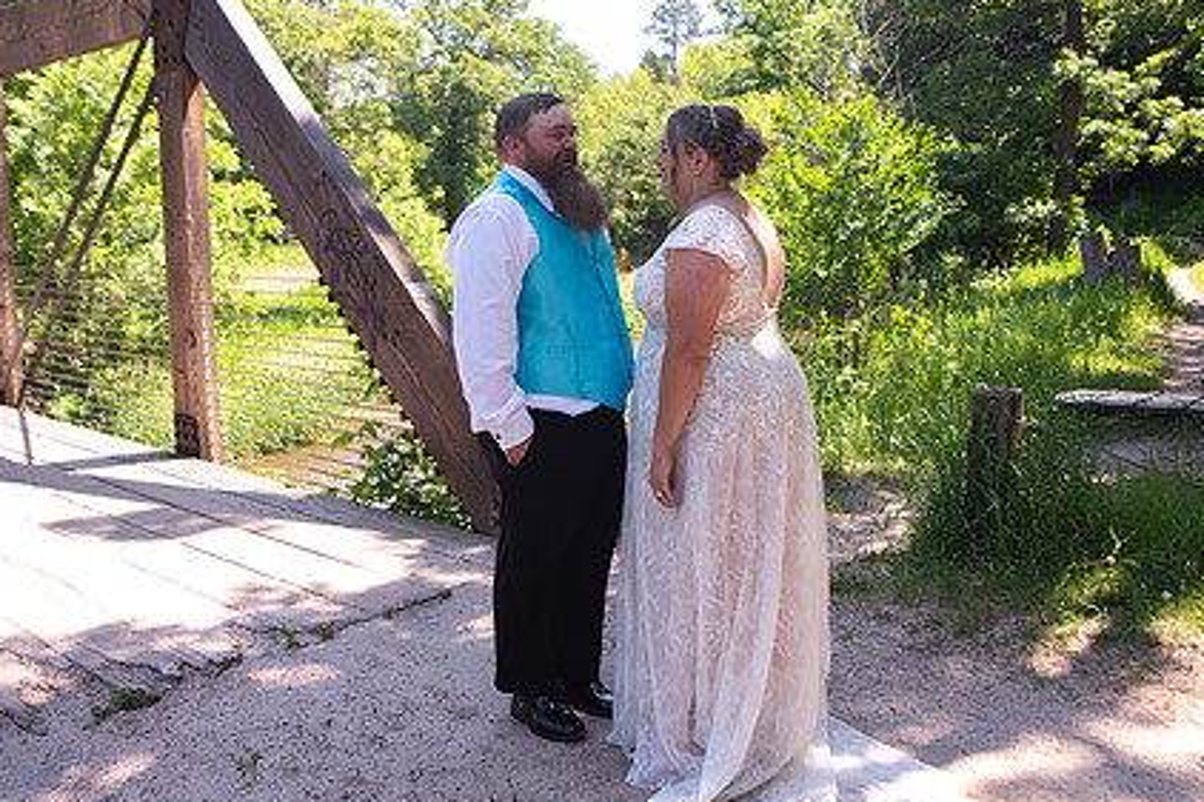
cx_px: 619
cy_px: 344
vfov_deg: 39.9
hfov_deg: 57.2
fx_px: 1103
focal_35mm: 33
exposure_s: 1/125
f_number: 3.5
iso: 31
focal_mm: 24
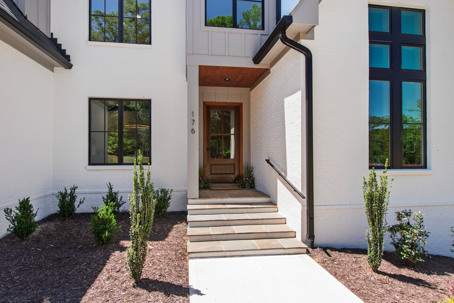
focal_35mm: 17
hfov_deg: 92.4
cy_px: 152
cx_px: 227
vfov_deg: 69.7
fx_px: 218
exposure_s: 1/80
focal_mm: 11.5
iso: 100
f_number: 8
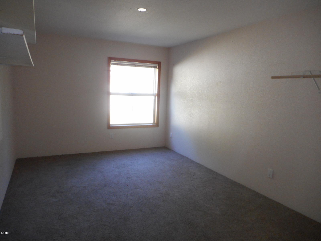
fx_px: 232
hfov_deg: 69.4
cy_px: 120
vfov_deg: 54.9
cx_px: 160
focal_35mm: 25
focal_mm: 4.5
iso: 250
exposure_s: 1/30
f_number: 3.7
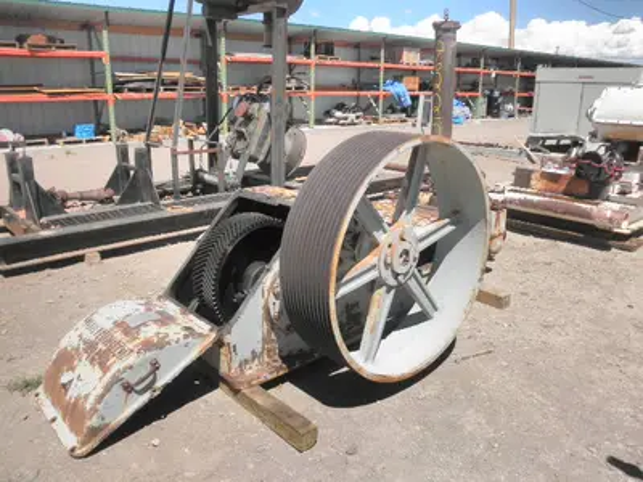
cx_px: 322
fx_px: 520
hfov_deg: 63.4
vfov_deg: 49.7
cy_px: 241
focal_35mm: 28
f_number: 8.5
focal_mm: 5
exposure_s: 1/160
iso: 64
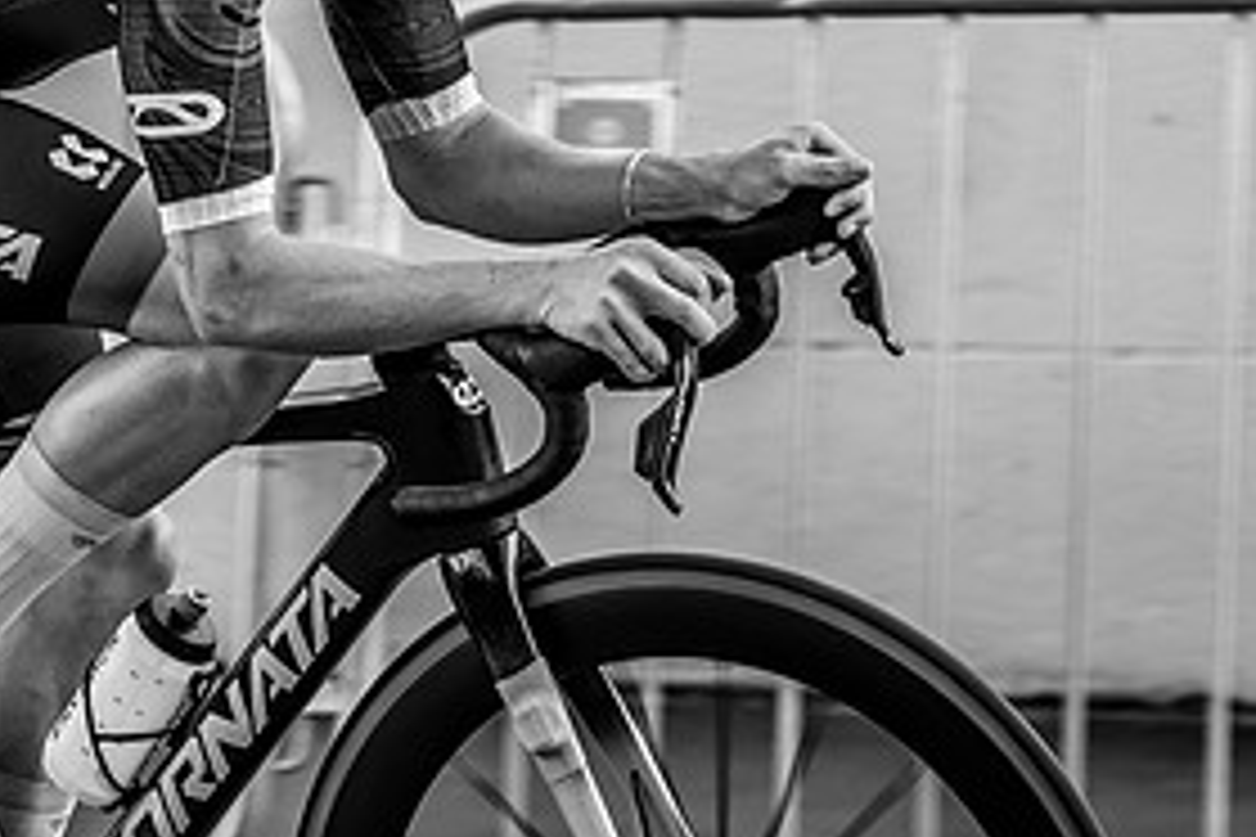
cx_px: -15
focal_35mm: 270
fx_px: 9419
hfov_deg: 7.6
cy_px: -65
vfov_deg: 5.1
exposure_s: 1/800
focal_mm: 114
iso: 1000
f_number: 4.5
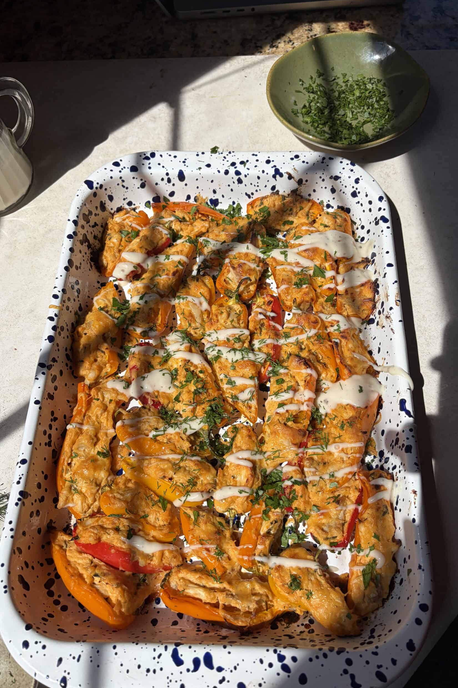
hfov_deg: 46.4
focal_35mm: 28
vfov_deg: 65.5
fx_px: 534
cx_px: 240
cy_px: 340
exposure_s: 1/2639
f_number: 1.6
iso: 50
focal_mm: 6
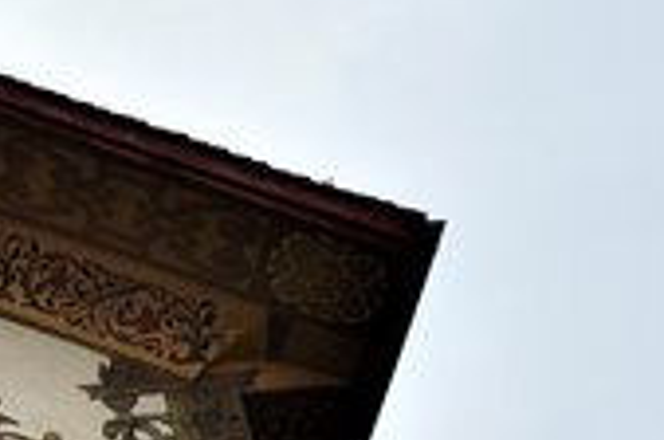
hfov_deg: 10.7
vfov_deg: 7.8
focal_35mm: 170
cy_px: 758
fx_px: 3130
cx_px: -825
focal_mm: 24
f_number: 7.1
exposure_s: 1/30
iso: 320
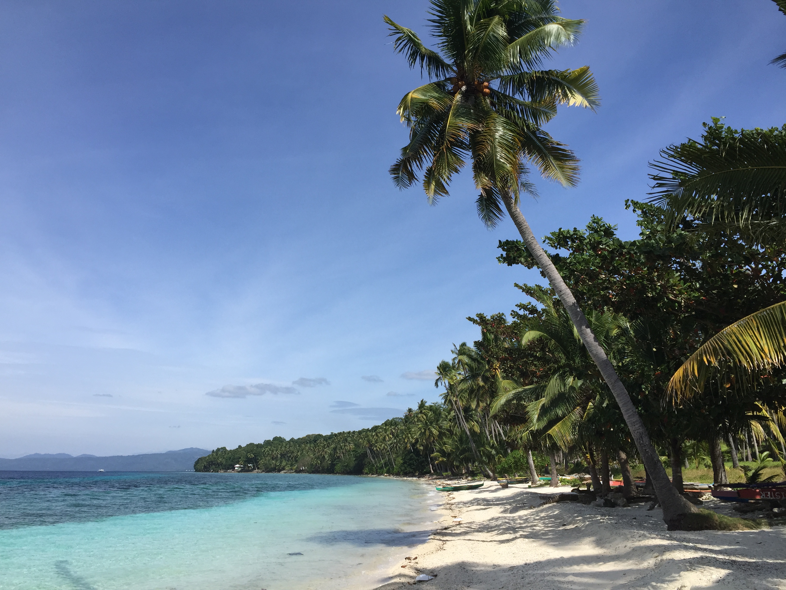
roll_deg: -1.1
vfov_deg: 48.2
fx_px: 658
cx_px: 393
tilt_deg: +15.0
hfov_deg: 61.7
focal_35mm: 29
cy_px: 295
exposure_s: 1/2475
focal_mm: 4.15
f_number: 2.2
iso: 32
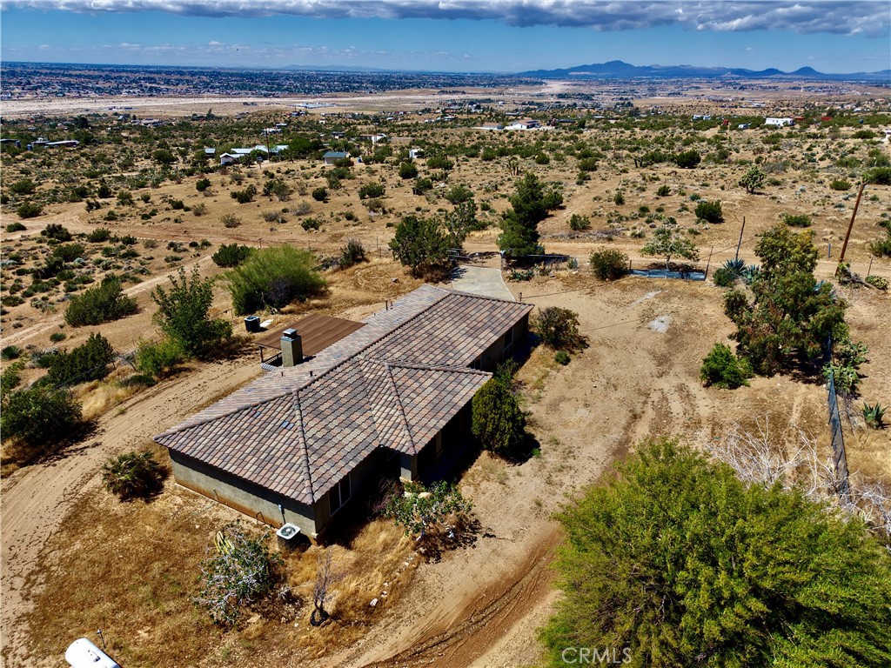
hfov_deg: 71.6
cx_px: 446
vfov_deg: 56.8
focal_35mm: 24
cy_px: 334
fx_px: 618
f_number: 1.8
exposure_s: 1/6000
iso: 160
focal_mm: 8.67
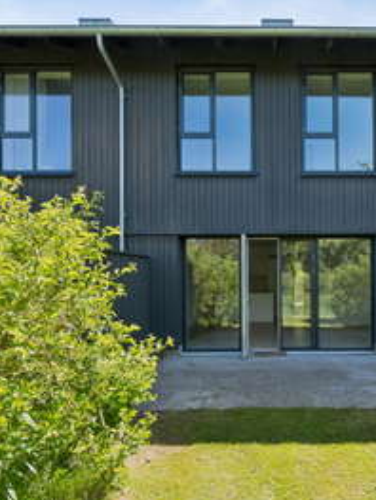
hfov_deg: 54.6
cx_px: 306
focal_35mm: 23
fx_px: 332
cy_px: 247
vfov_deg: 73.8
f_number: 8
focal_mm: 10
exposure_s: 1/125
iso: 250
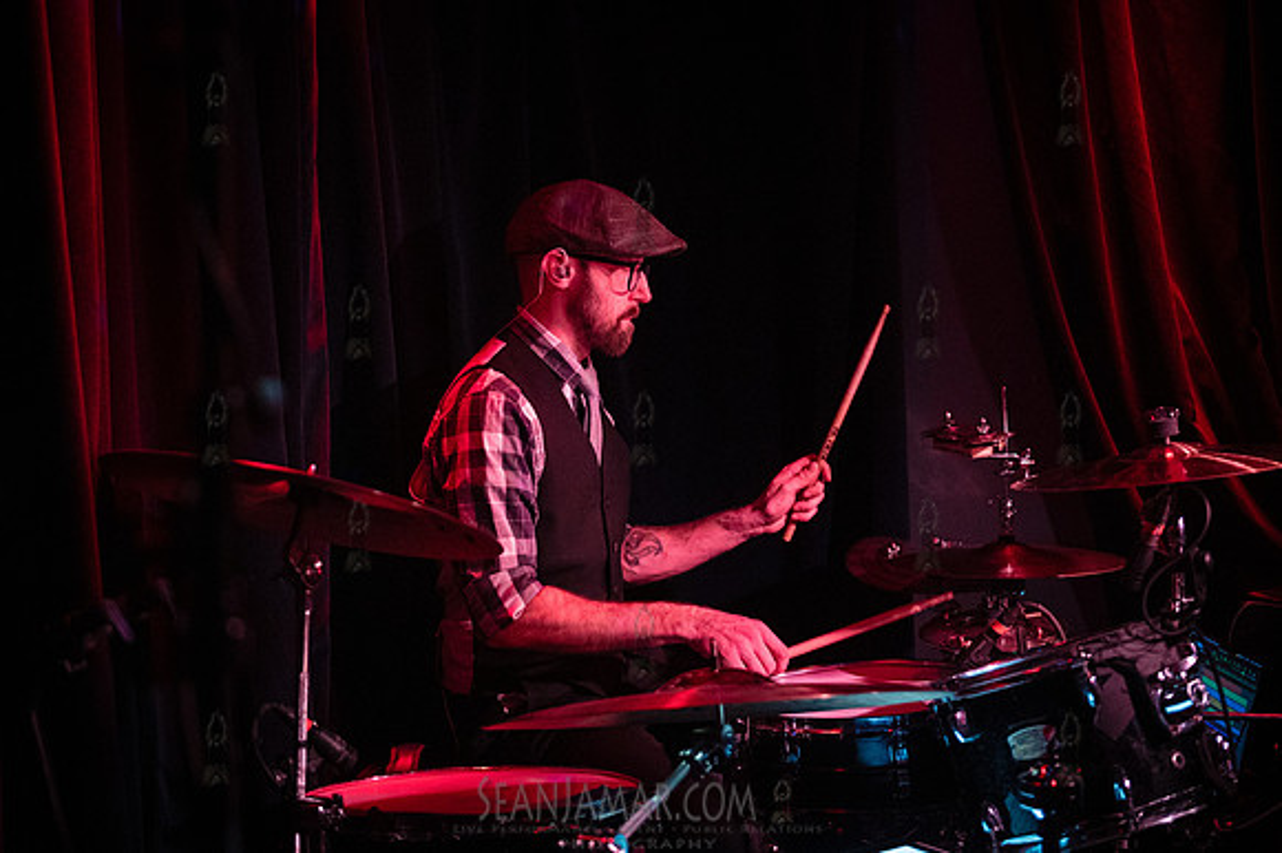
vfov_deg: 26.0
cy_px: 426
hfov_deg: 38.2
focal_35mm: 52
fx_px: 1851
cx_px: 641
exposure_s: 1/320
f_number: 3.2
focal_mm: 52
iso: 12800
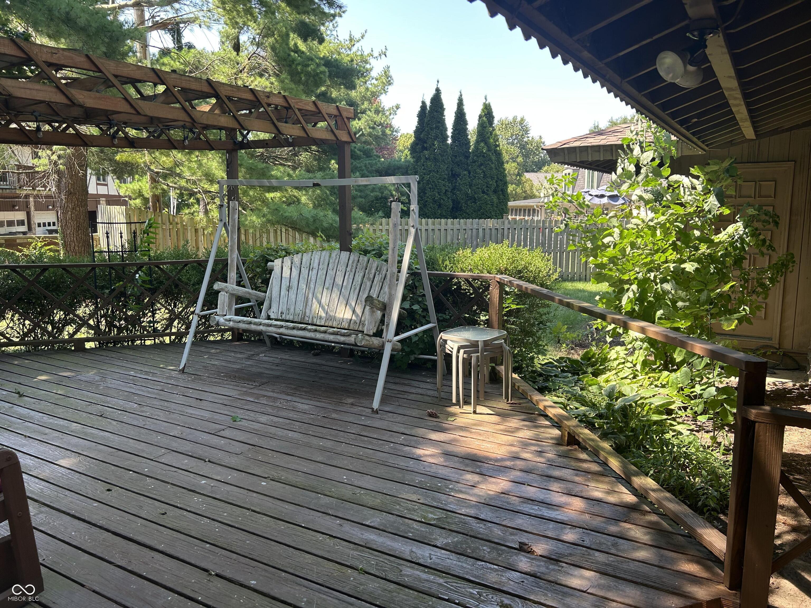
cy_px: 304
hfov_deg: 67.3
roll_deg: +0.8
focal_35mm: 26
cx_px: 406
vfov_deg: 53.1
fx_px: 609
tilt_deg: -9.4
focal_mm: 5.7
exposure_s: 1/340
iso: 50
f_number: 1.5
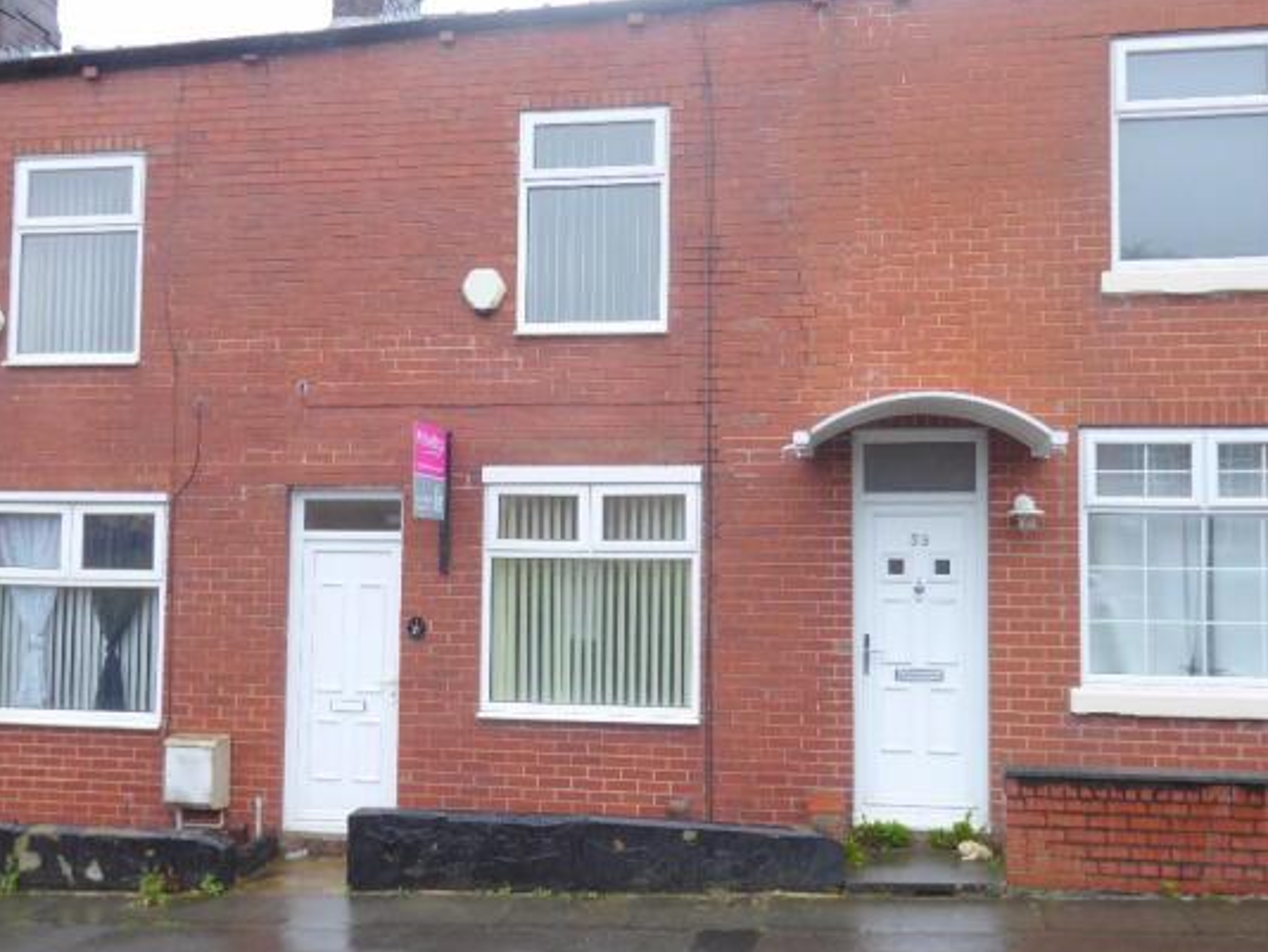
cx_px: 597
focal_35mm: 36
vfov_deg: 39.7
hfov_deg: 51.3
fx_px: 1319
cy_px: 507
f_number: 3.6
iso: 125
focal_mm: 5.8
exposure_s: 1/60
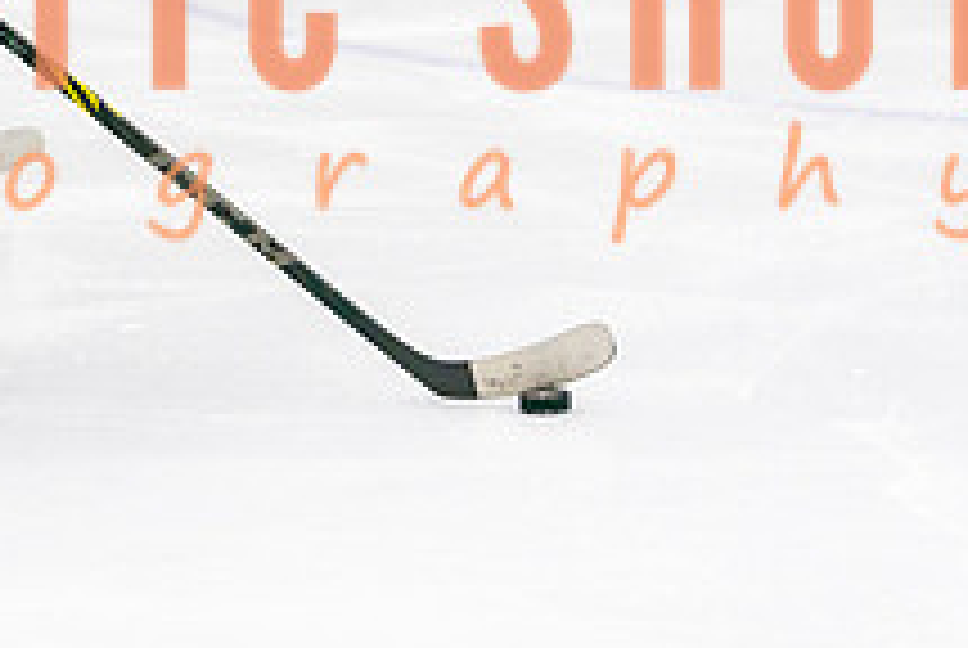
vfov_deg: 6.7
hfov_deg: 9.9
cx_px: 4
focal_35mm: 206
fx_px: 5547
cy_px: -20
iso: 3200
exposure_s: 1/1250
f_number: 2.8
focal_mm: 70
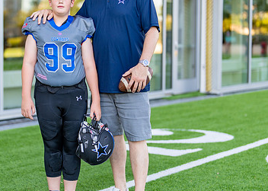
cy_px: 75
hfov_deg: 22.3
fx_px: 677
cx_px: 96
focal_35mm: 89
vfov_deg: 16.1
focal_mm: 50
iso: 100
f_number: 1.2
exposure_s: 1/640
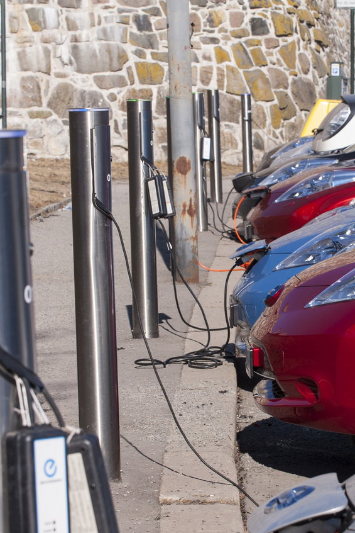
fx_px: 2188
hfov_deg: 9.2
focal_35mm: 148
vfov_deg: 13.9
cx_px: 296
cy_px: 266
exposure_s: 1/400
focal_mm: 98
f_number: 8
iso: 200
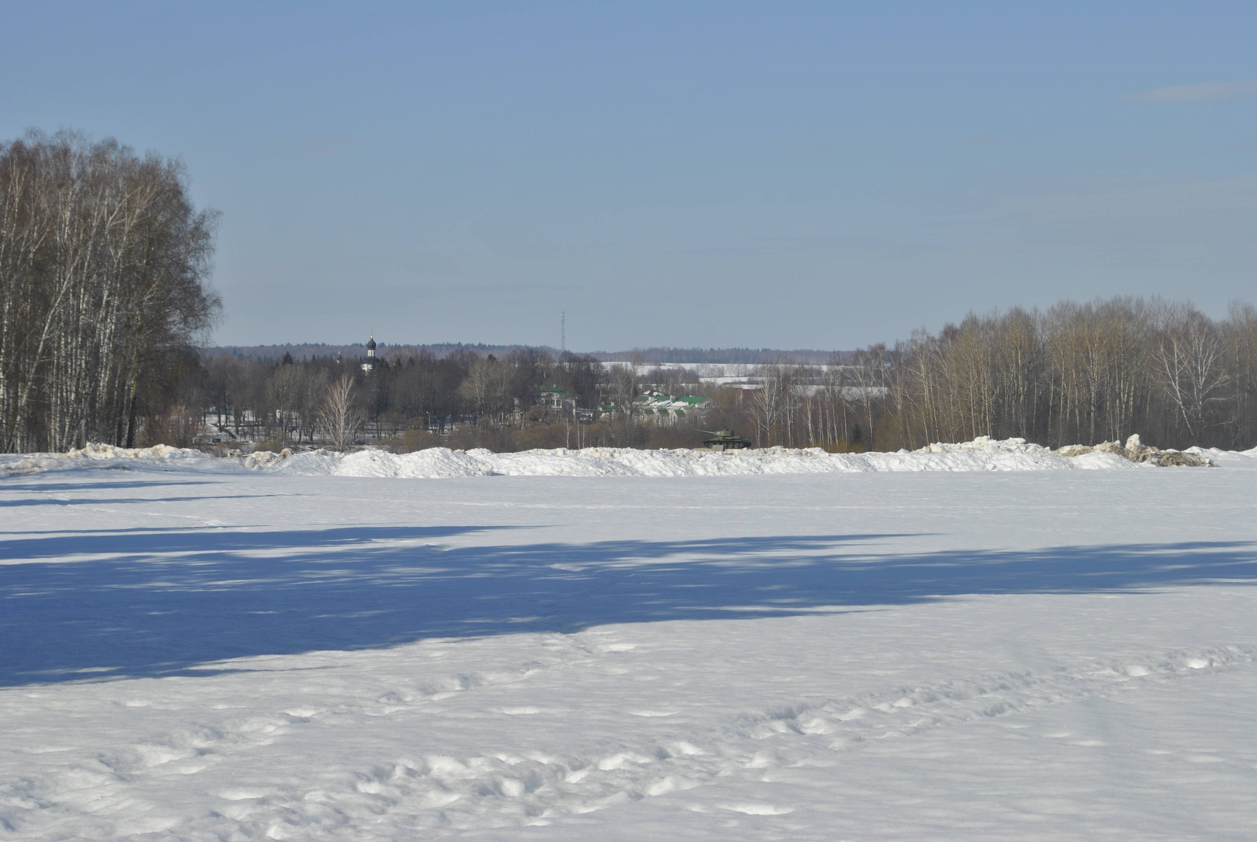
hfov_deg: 24.6
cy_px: 421
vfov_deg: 16.6
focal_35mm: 82
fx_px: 2884
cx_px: 628
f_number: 10
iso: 100
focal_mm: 55
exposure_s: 1/400
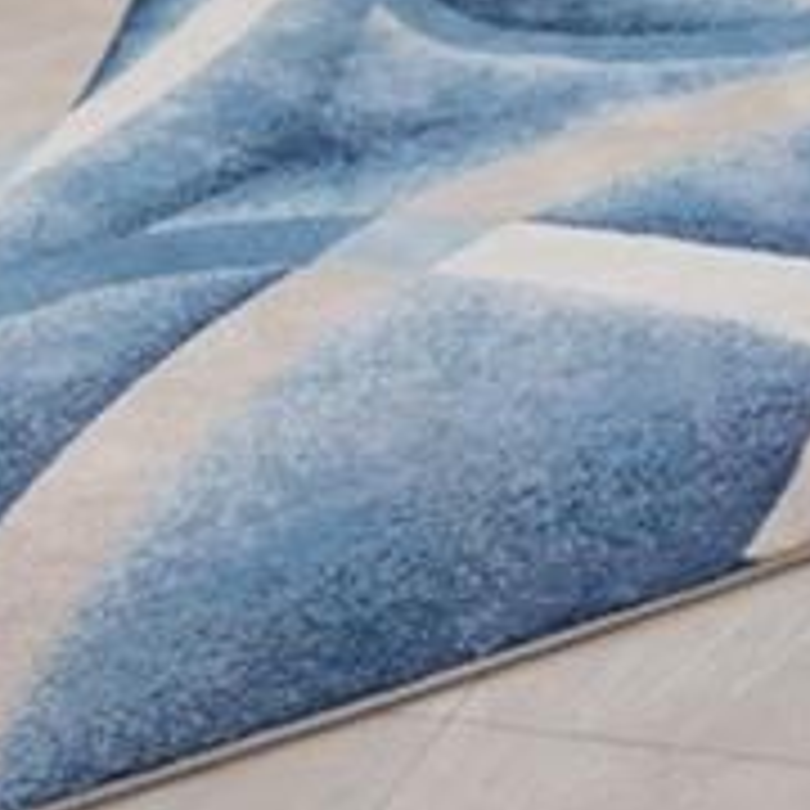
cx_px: 1256
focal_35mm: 106
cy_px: -855
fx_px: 2806
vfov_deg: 13.7
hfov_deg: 15.1
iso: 125
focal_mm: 14
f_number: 7.1
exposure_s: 1/2
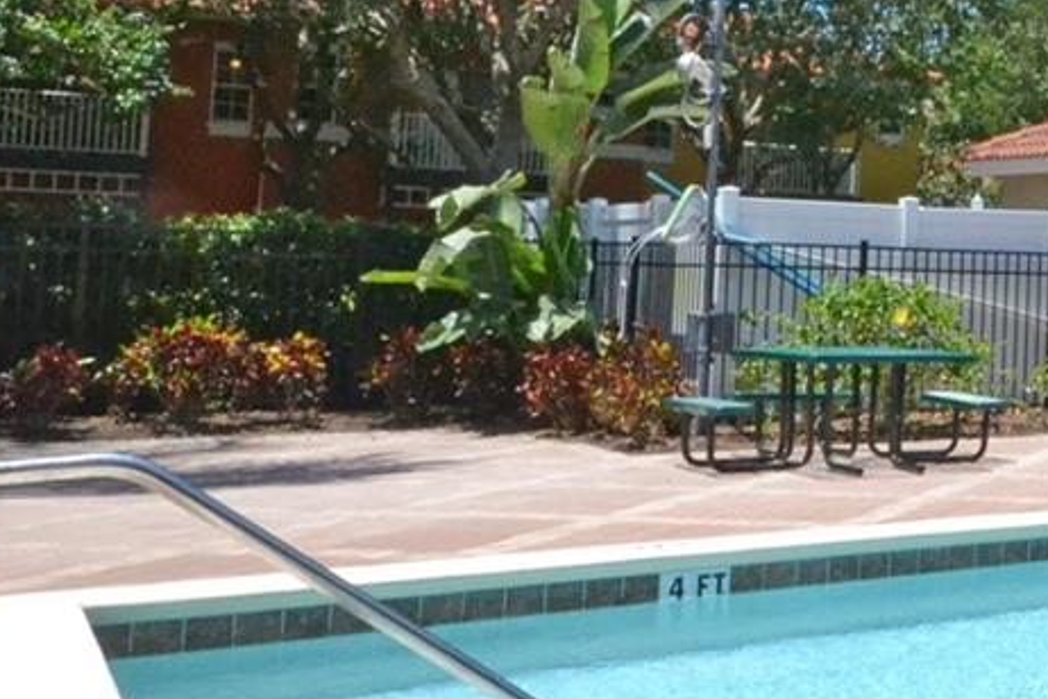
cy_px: 172
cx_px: 1388
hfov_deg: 29.9
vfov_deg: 25.7
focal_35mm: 52
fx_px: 1514
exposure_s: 1/500
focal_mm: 10
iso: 1600
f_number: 22
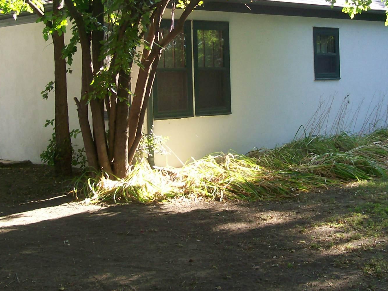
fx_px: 695
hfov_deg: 31.2
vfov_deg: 23.5
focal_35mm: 62
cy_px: 82
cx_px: 200
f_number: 2.7
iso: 80
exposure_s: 1/120
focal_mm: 6
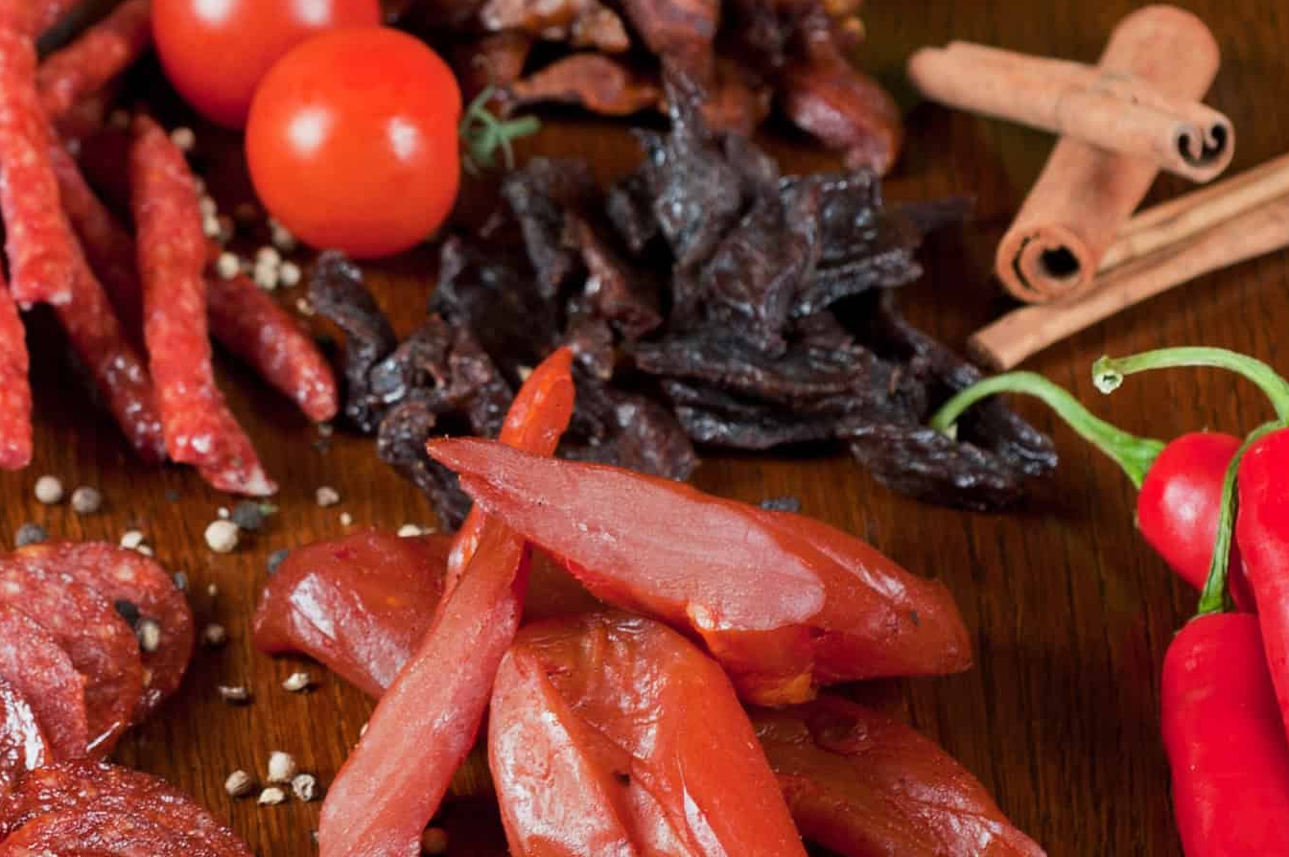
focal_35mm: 190
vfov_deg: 7.2
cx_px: 119
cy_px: 420
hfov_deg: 10.8
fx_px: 6798
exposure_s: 1/160
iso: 200
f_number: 8
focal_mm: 60
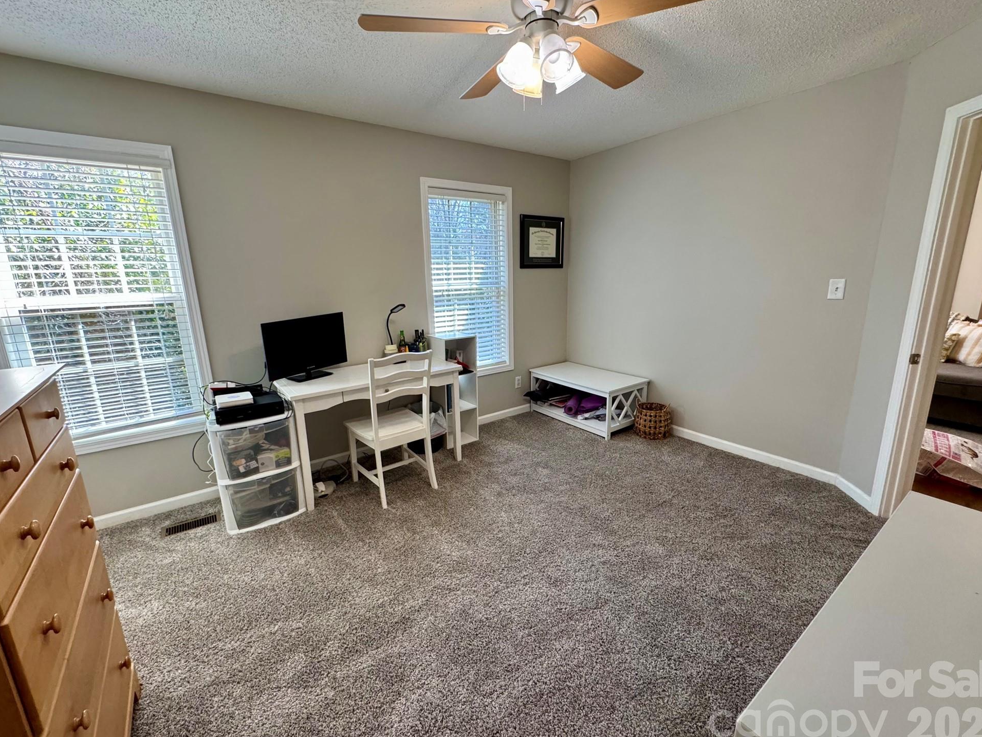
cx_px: 492
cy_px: 367
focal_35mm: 15
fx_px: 426
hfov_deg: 98.2
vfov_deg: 81.8
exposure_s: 1/120
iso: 320
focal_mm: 2.22
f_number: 2.2
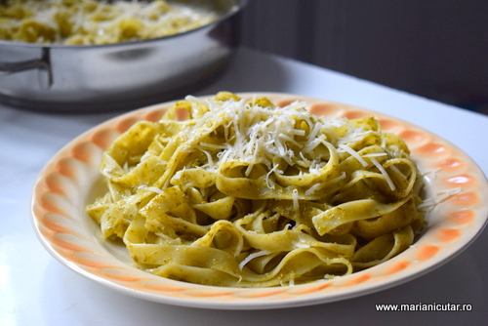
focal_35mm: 72
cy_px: 163
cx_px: 244
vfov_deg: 19.0
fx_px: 977
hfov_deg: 28.1
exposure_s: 1/60
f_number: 5.3
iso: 1000
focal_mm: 48
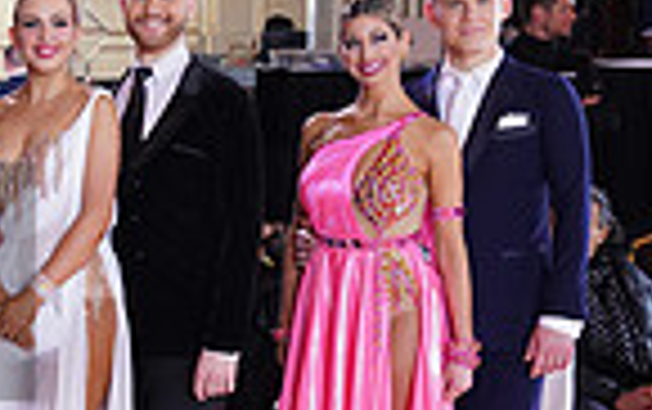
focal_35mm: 122
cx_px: -454
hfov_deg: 15.2
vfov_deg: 10.8
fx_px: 2170
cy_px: 282
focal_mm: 30
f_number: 5.6
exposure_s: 1/200
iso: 1600
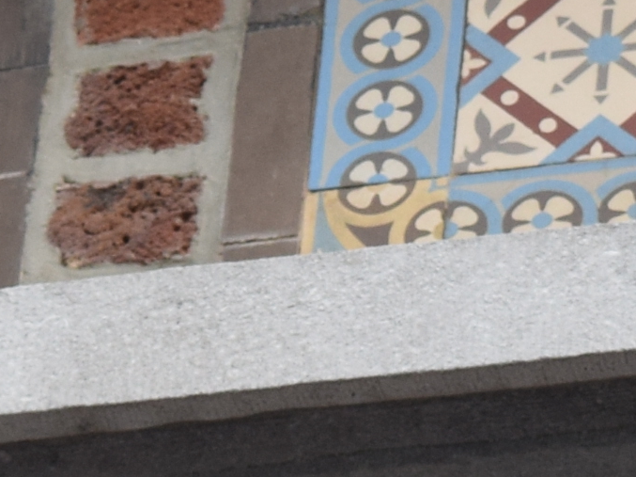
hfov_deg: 4.5
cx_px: 223
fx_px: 8098
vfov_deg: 3.4
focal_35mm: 441
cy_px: 488
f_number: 5.6
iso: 400
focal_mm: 46
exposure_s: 1/125
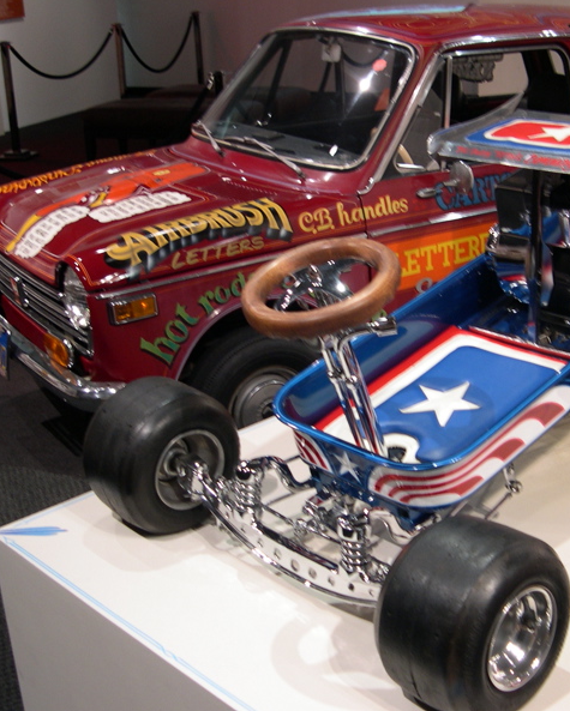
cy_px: 354
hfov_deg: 30.1
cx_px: 372
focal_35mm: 50
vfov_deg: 37.3
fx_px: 1054
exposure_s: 1/4.6
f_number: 2.8
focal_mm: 8
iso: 106
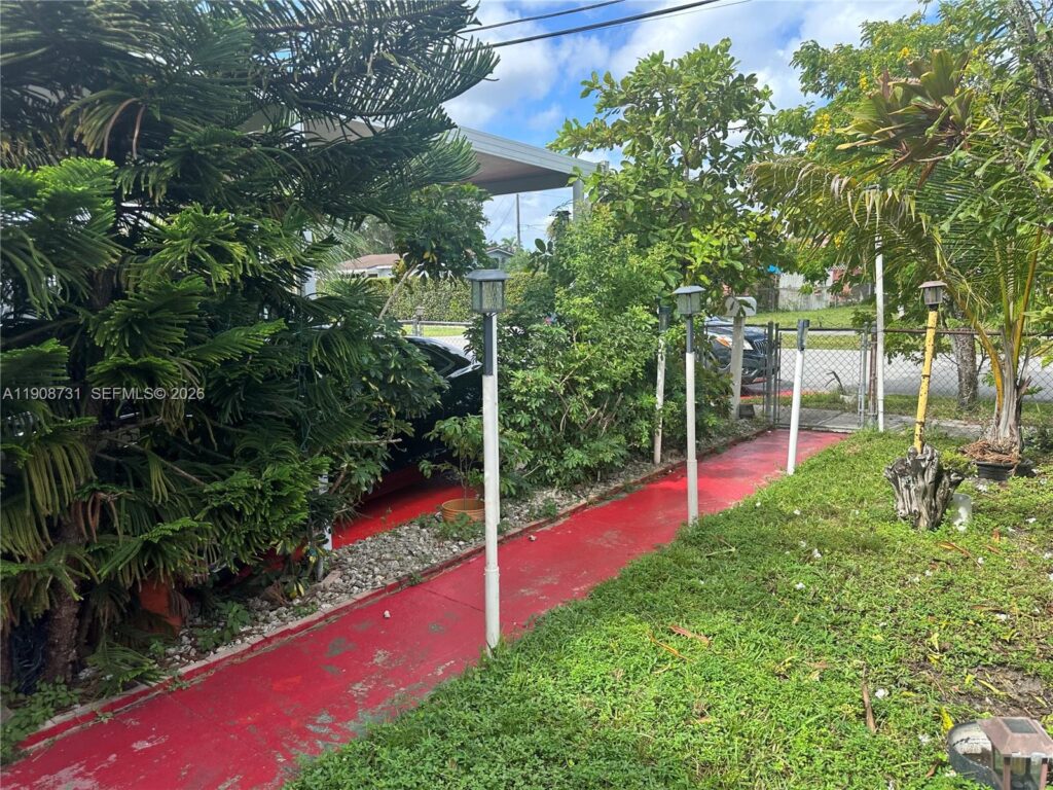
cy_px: 395
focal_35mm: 24
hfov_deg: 71.6
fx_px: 730
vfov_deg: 56.8
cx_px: 526
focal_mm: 6.86
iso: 80
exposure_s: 1/1227
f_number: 1.78
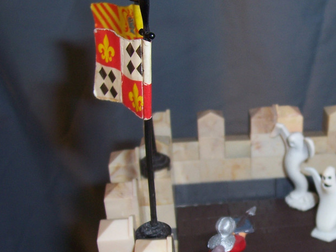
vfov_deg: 24.6
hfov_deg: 31.5
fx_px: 573
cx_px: 289
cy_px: 186
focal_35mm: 59
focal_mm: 5.6
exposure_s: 1/60
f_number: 2.7
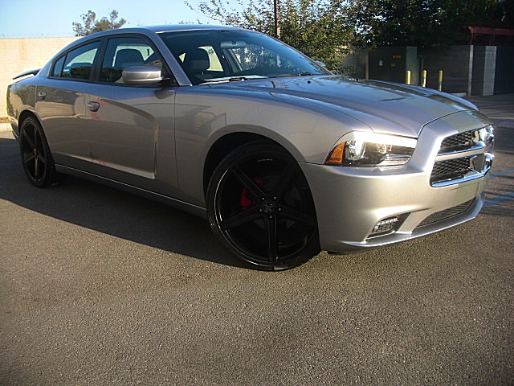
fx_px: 535
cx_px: 257
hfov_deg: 51.4
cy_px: 193
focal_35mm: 36
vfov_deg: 39.7
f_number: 2.8
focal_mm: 6.3
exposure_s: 1/320
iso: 50
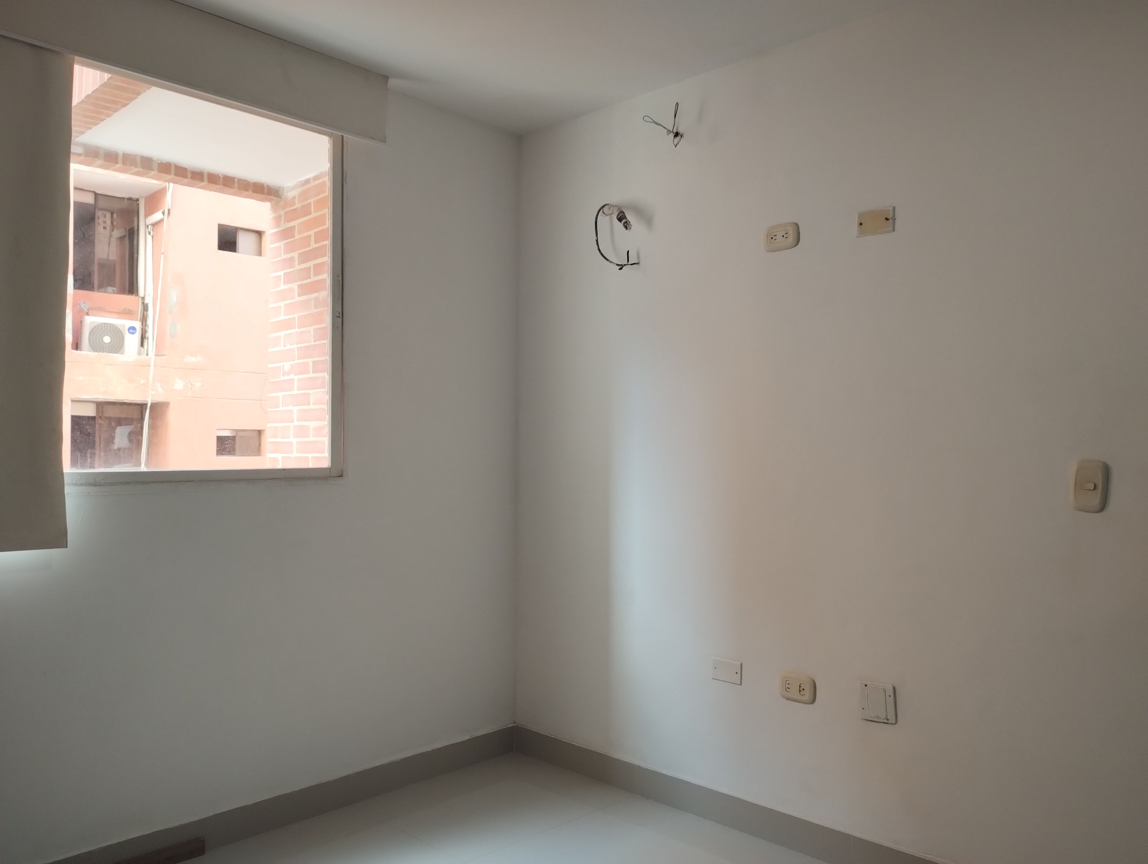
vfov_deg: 49.9
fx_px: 930
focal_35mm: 28
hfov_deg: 63.4
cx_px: 574
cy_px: 432
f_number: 1.8
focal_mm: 4.27
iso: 219
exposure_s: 1/30
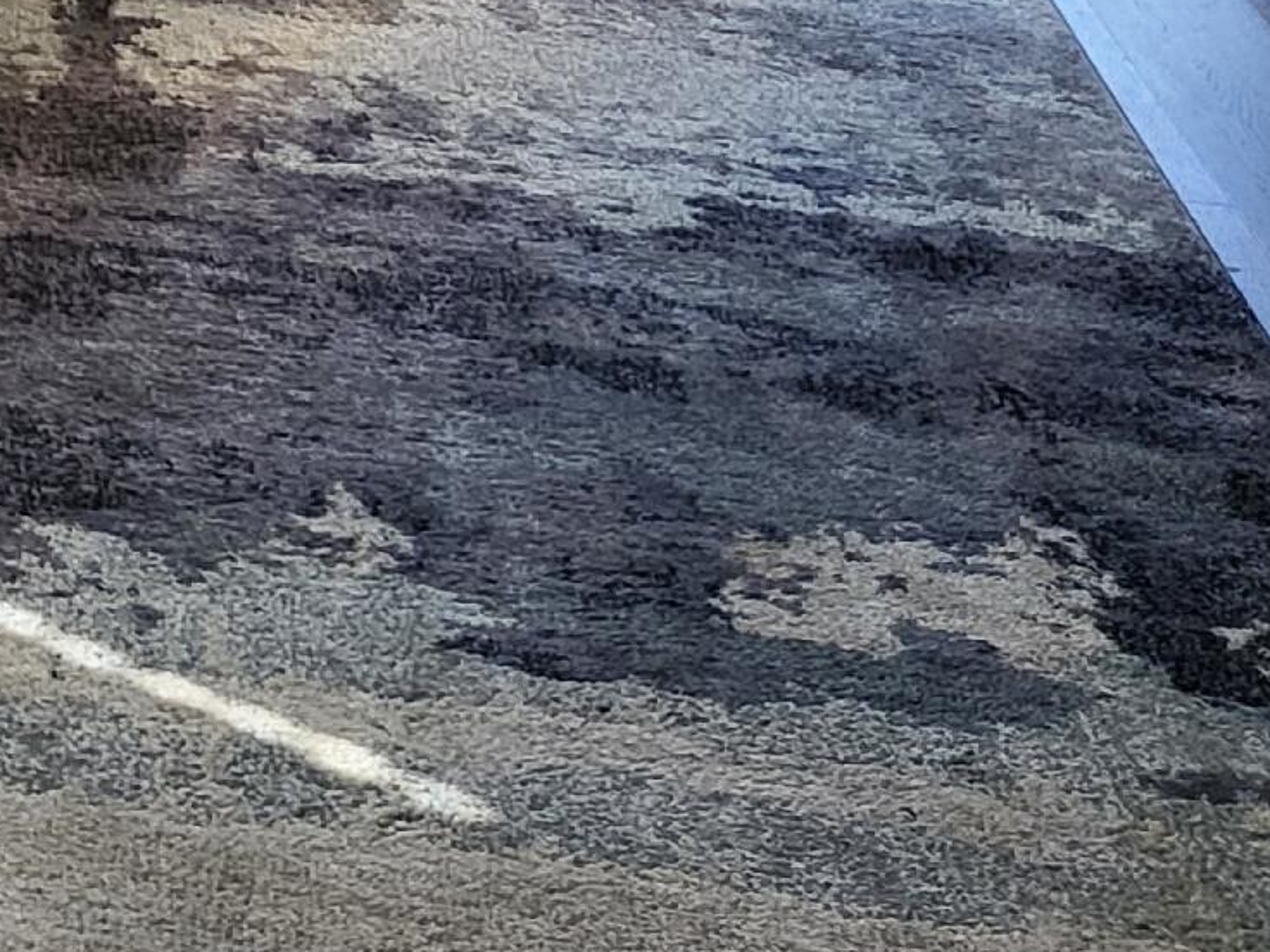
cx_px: -792
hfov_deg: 16.4
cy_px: -840
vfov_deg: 12.6
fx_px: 3889
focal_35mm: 106
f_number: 1.8
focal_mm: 4.25
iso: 100
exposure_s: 1/120
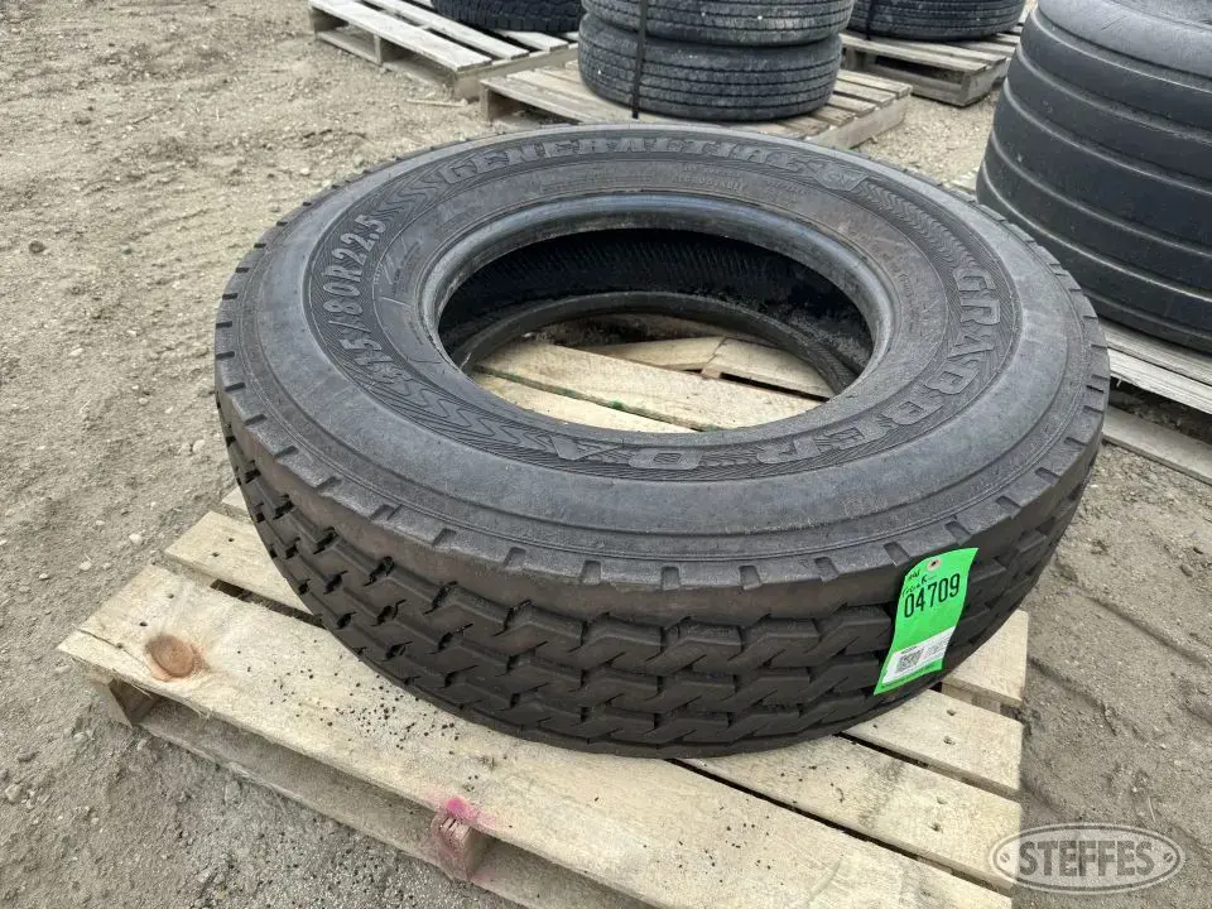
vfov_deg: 56.8
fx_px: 840
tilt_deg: -38.7
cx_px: 606
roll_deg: -2.2
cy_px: 454
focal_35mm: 24
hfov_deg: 71.6
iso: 80
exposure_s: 1/390
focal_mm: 6.86
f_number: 1.78
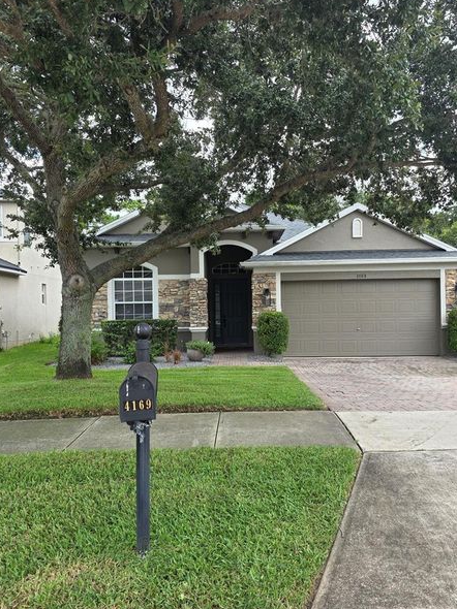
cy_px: 313
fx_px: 458
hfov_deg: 52.9
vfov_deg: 67.3
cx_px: 254
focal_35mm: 26
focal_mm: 6.25
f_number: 1.7
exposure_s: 1/359
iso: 32
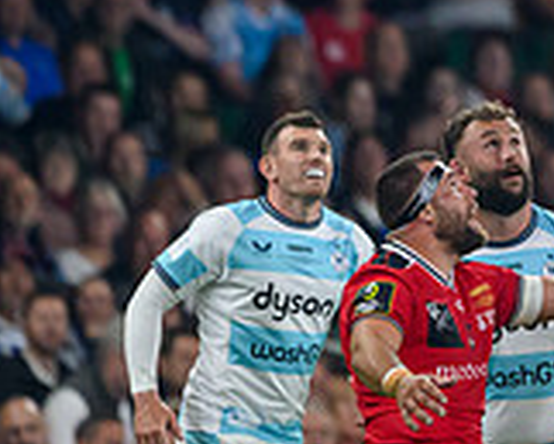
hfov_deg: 0.9
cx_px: 1113
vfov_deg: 0.7
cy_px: -251
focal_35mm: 2200
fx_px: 36094
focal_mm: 560
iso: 4000
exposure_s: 1/1600
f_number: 4
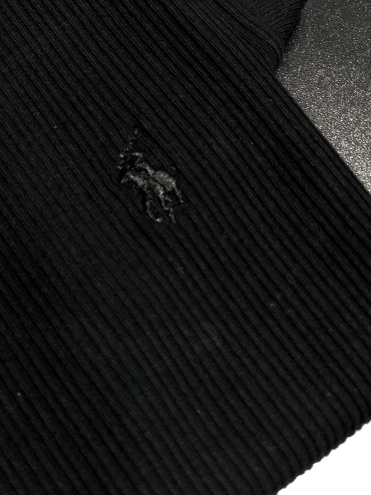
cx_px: 162
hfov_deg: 21.6
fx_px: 972
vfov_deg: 28.5
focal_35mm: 68
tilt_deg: -62.4
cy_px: 204
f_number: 2.4
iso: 125
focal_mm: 6
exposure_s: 1/24
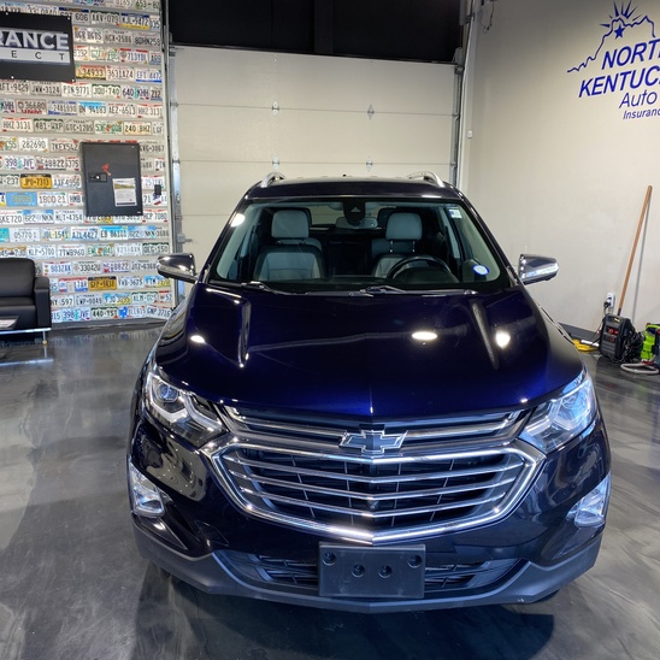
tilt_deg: -12.4
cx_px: 300
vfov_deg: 52.5
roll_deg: -0.7
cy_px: 329
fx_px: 669
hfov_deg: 52.5
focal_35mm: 31
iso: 64
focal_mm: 4.25
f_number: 1.8
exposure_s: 1/60
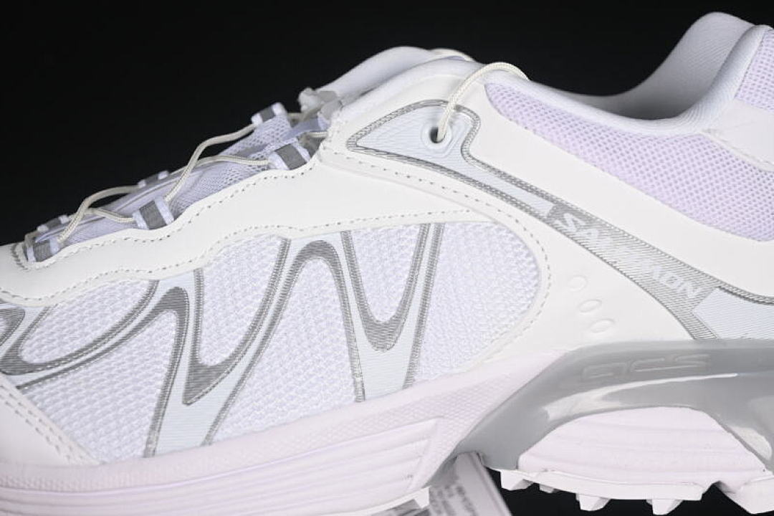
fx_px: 1612
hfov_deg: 27.0
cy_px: 258
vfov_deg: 18.2
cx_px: 387
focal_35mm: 75
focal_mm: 50
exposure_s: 1/80
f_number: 7.1
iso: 160
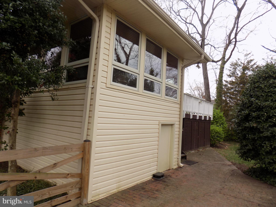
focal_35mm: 23
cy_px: 104
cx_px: 138
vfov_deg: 58.9
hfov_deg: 73.9
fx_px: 183
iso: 80
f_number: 3.1
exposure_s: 1/125
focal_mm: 4
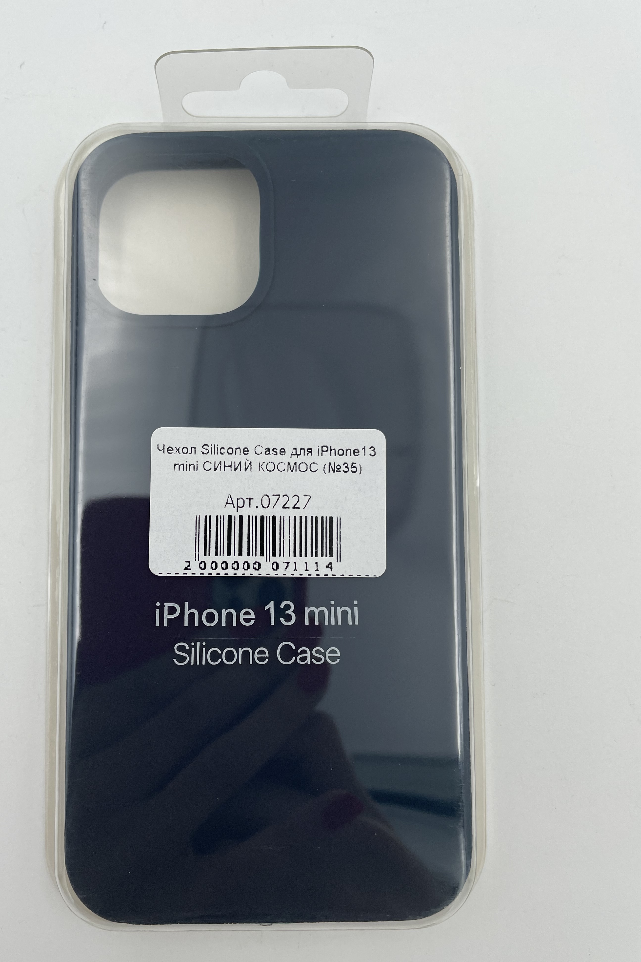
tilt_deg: -89.1
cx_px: 275
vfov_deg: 65.5
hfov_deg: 46.3
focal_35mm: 28
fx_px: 748
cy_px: 481
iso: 32
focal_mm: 4.2
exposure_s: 1/1319
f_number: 1.6
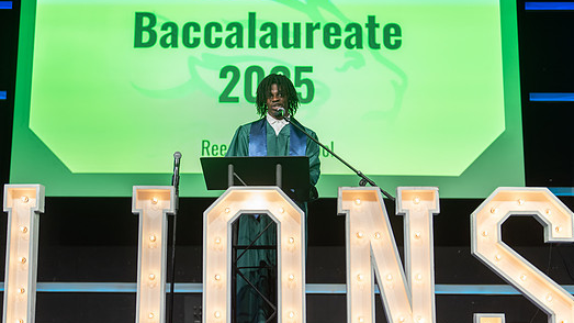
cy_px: 139
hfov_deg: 33.3
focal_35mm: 63
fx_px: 959
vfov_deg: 19.1
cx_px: 277
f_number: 1.2
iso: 500
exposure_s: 1/400
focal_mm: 50
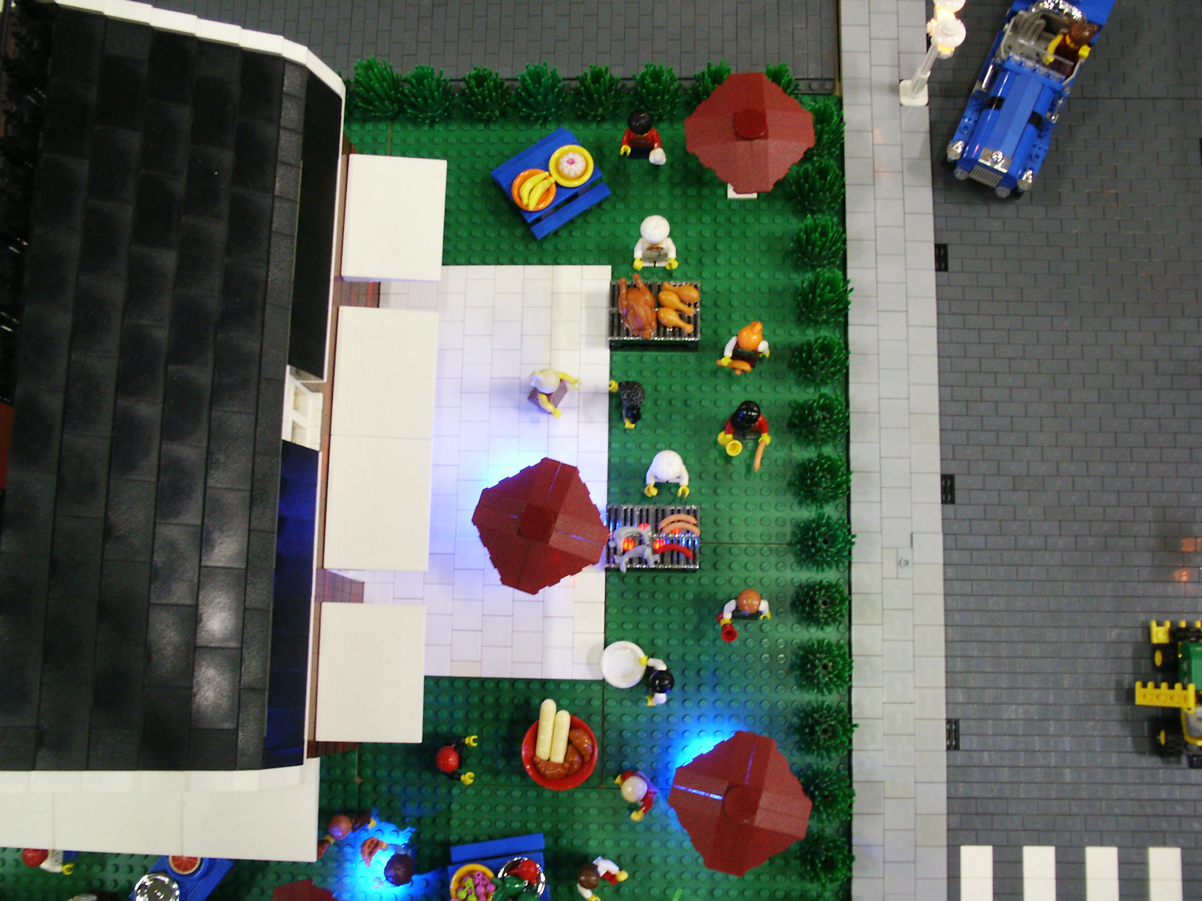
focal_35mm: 35
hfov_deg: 52.6
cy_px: 450
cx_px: 601
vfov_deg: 40.7
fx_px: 1215
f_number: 3
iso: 200
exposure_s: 1/6
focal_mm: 7.18
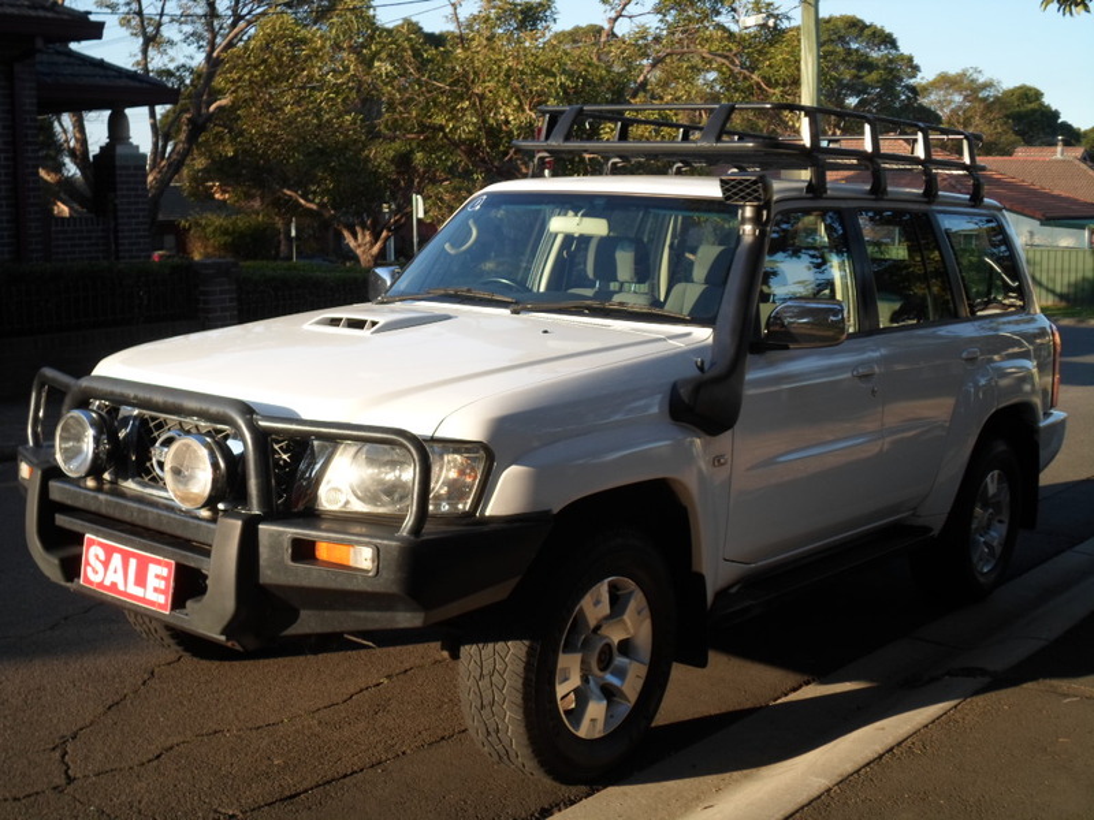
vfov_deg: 33.6
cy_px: 410
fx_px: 1359
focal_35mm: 43
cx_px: 547
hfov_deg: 43.9
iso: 80
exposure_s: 1/250
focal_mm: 7.8
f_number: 3.2
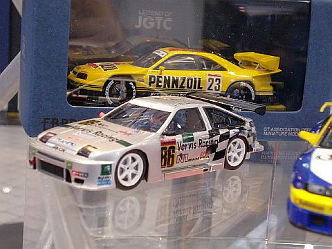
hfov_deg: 29.0
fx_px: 643
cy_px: 124
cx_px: 166
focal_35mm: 67
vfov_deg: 21.9
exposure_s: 1/30
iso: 400
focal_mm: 11.16
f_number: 4.3
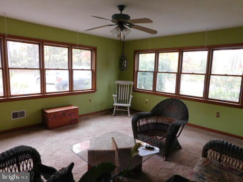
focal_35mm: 23
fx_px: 161
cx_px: 122
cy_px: 91
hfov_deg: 73.9
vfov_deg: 58.9
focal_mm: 4
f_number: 3
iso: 400
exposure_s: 1/20
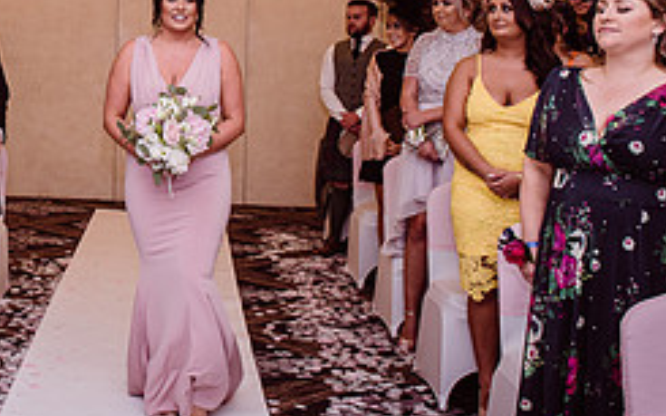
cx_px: 4
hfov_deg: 31.1
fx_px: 1107
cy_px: 1
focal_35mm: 61
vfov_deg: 20.6
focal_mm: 24
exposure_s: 1/100
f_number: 5.6
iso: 400
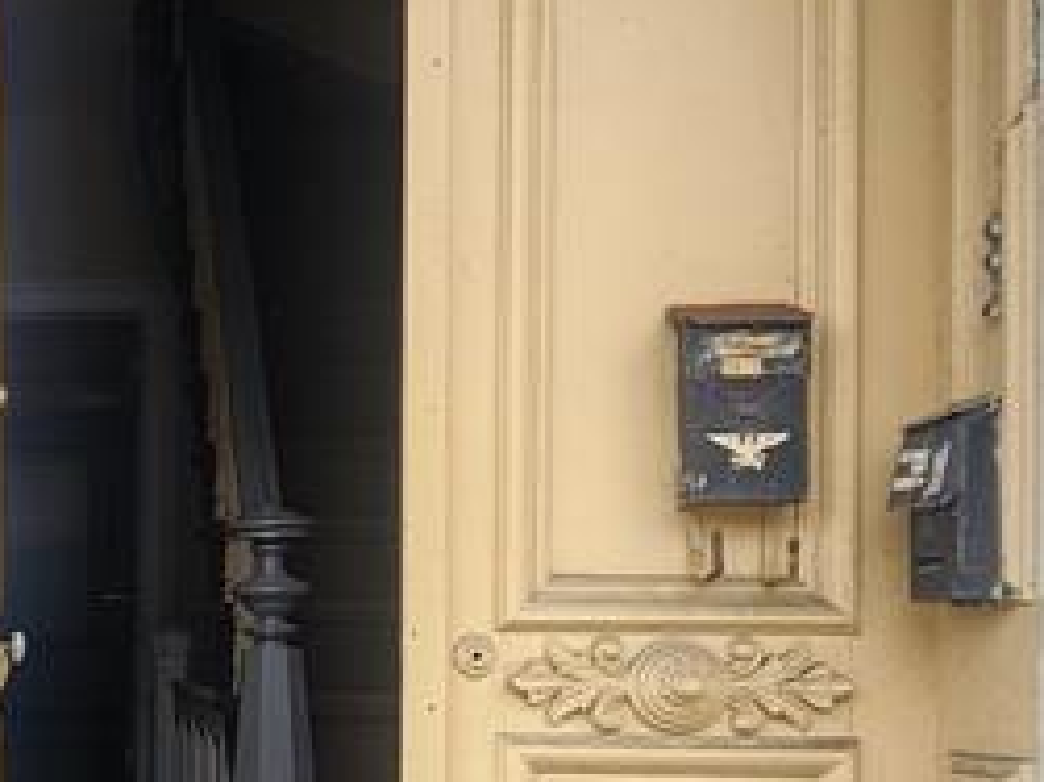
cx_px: -312
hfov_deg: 29.3
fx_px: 1598
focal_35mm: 53
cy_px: 616
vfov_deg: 27.0
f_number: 2.2
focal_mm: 2.2
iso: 50
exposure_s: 1/227
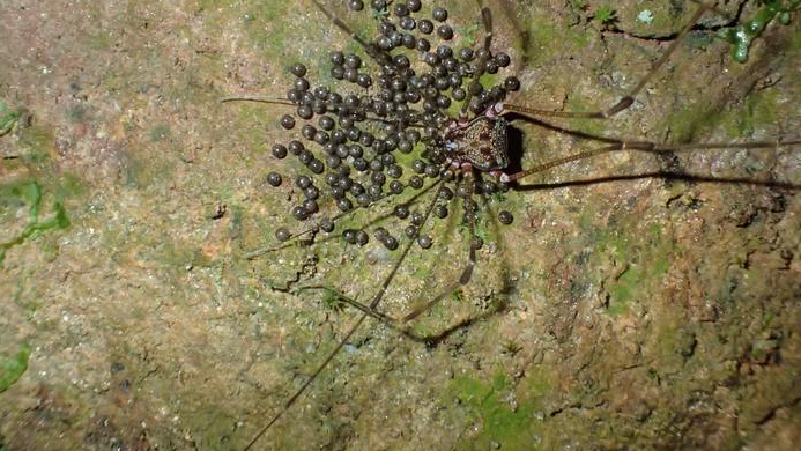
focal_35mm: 33
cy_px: 166
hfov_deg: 59.5
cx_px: 403
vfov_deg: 35.4
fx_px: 701
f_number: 6.3
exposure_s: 1/30
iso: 800
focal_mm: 5.5
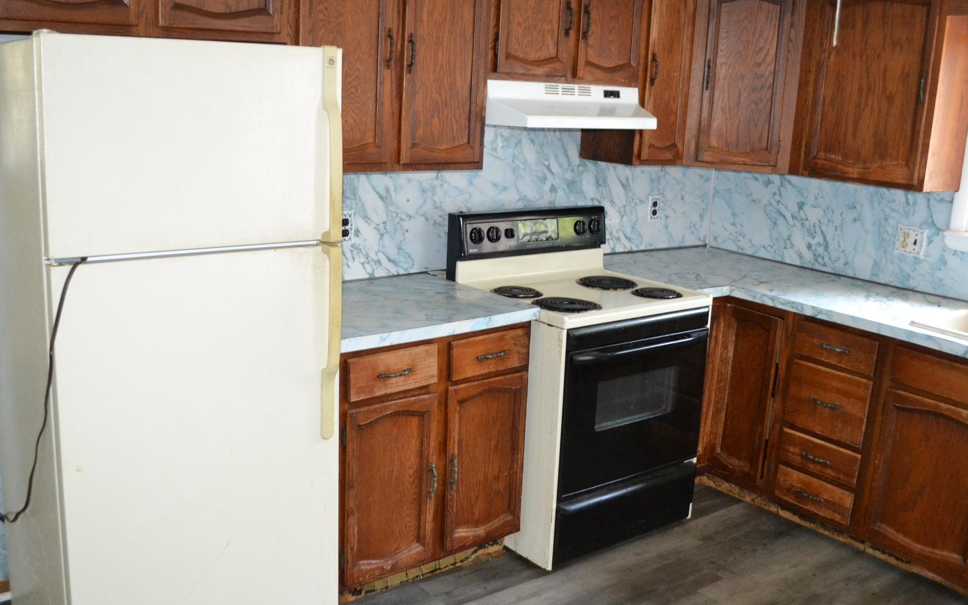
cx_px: 454
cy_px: 270
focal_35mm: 34
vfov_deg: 37.2
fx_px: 897
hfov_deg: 56.7
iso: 2000
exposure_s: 1/60
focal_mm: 18
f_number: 3.5
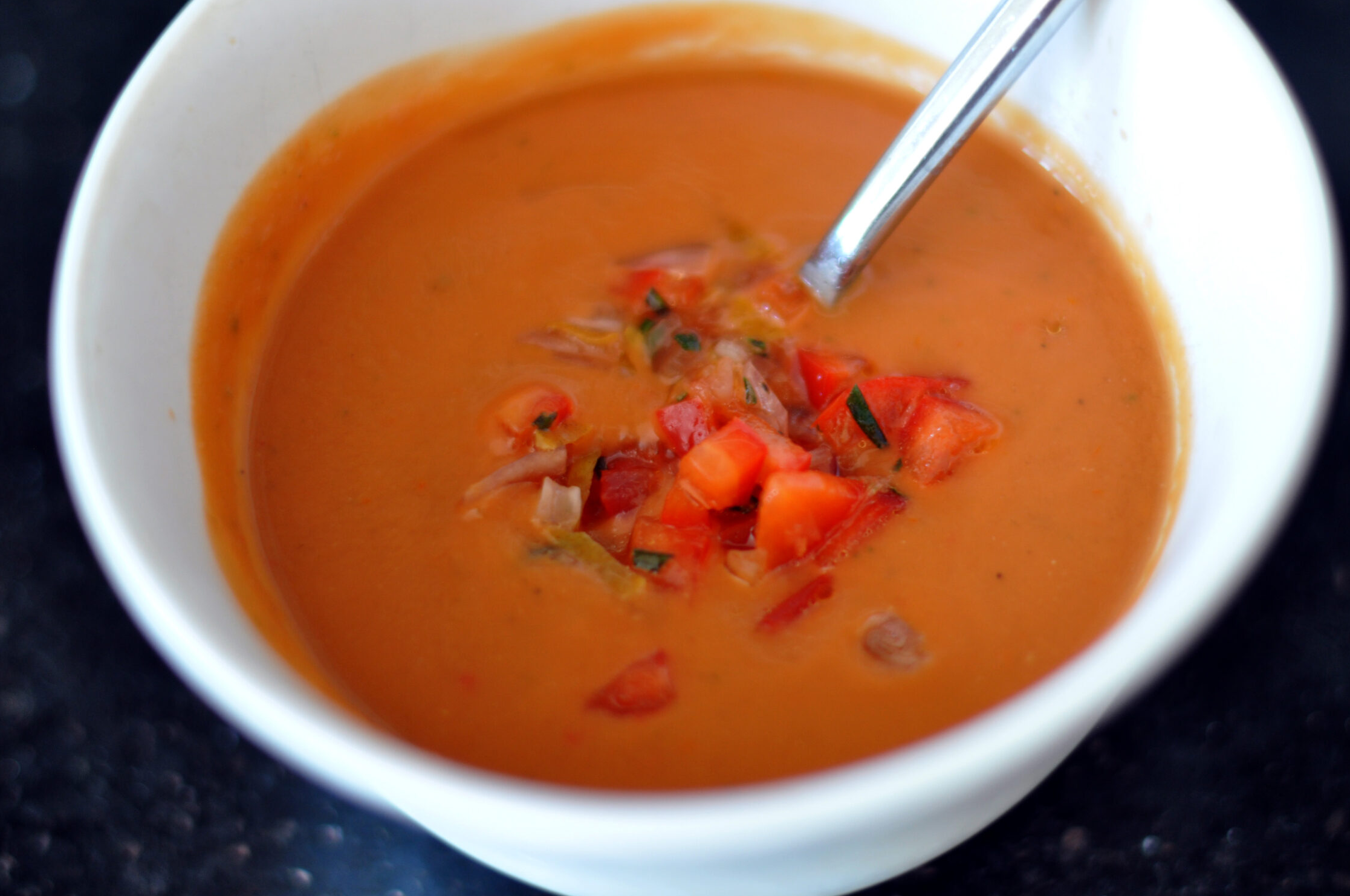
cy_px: 413
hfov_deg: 23.7
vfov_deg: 15.8
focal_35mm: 86
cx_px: 748
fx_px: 3221
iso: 320
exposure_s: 1/100
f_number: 1.4
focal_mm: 50
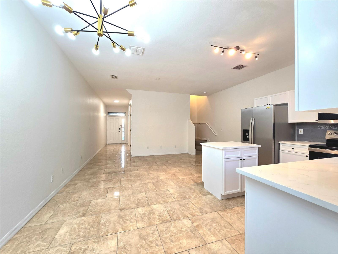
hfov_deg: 106.2
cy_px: 127
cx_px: 169
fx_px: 127
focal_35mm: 13
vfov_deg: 89.9
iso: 64
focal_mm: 2.2
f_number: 2.2
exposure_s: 1/60.2
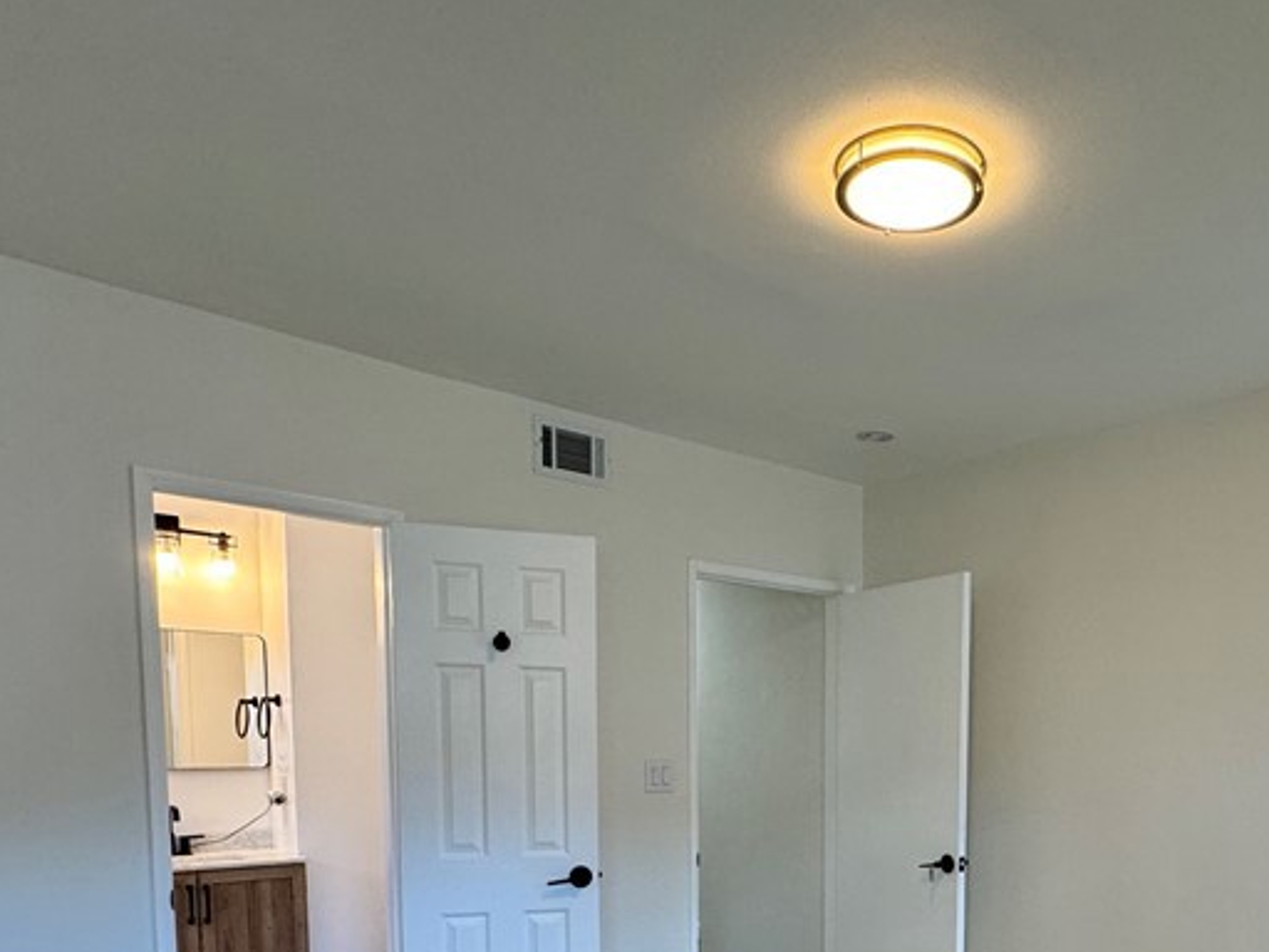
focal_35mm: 28
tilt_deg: -5.6
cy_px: 831
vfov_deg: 45.7
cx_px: 863
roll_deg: -0.3
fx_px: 1026
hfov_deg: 61.6
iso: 160
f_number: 2.2
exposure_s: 1/120
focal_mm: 2.22
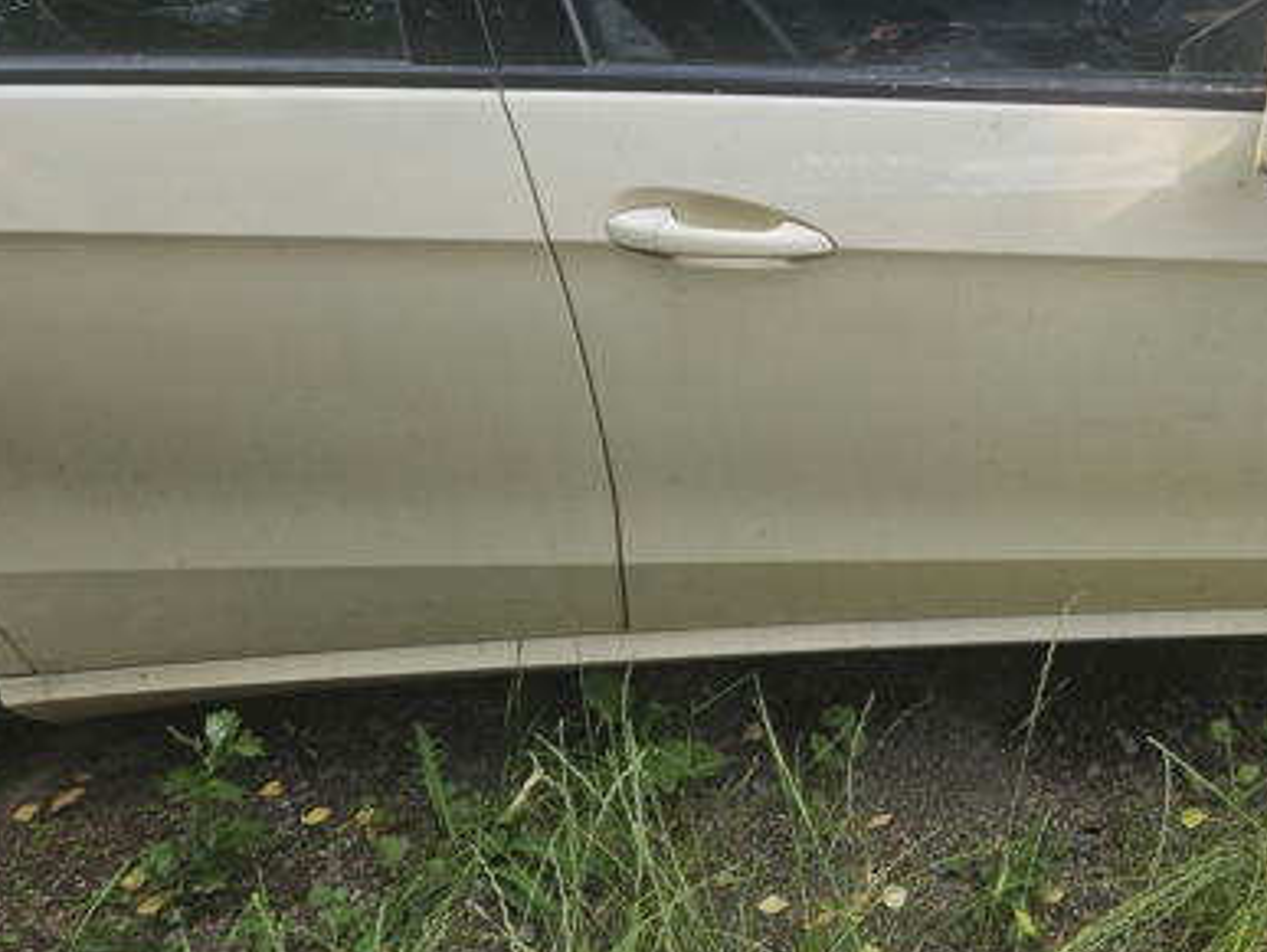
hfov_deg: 46.8
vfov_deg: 36.8
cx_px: 976
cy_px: 229
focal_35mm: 38
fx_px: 1392
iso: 25
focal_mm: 5.4
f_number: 1.8
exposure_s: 1/307
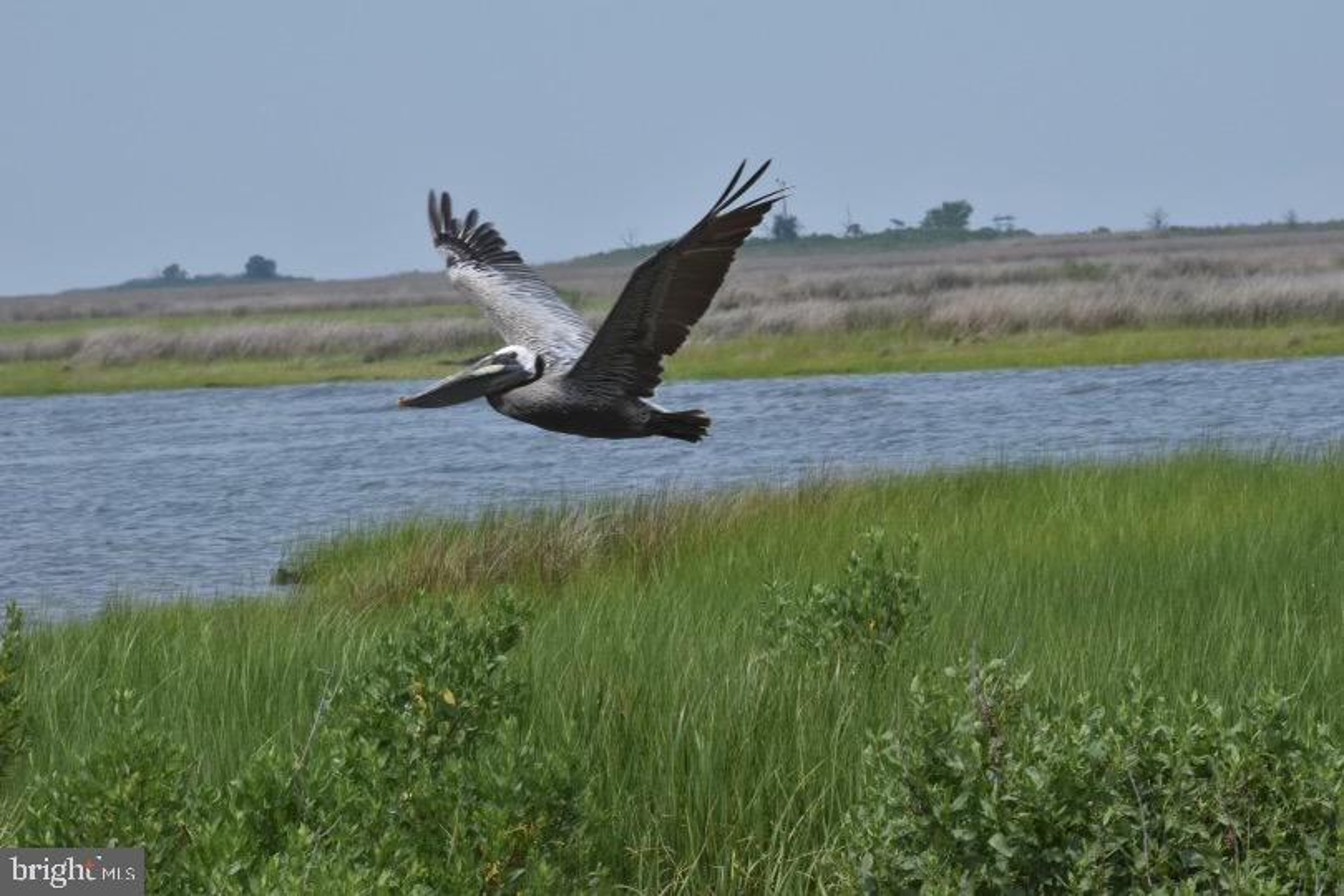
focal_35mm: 240
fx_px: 8959
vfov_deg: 5.7
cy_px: 448
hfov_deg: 8.6
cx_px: 672
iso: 1000
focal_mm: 160
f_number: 20
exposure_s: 1/800
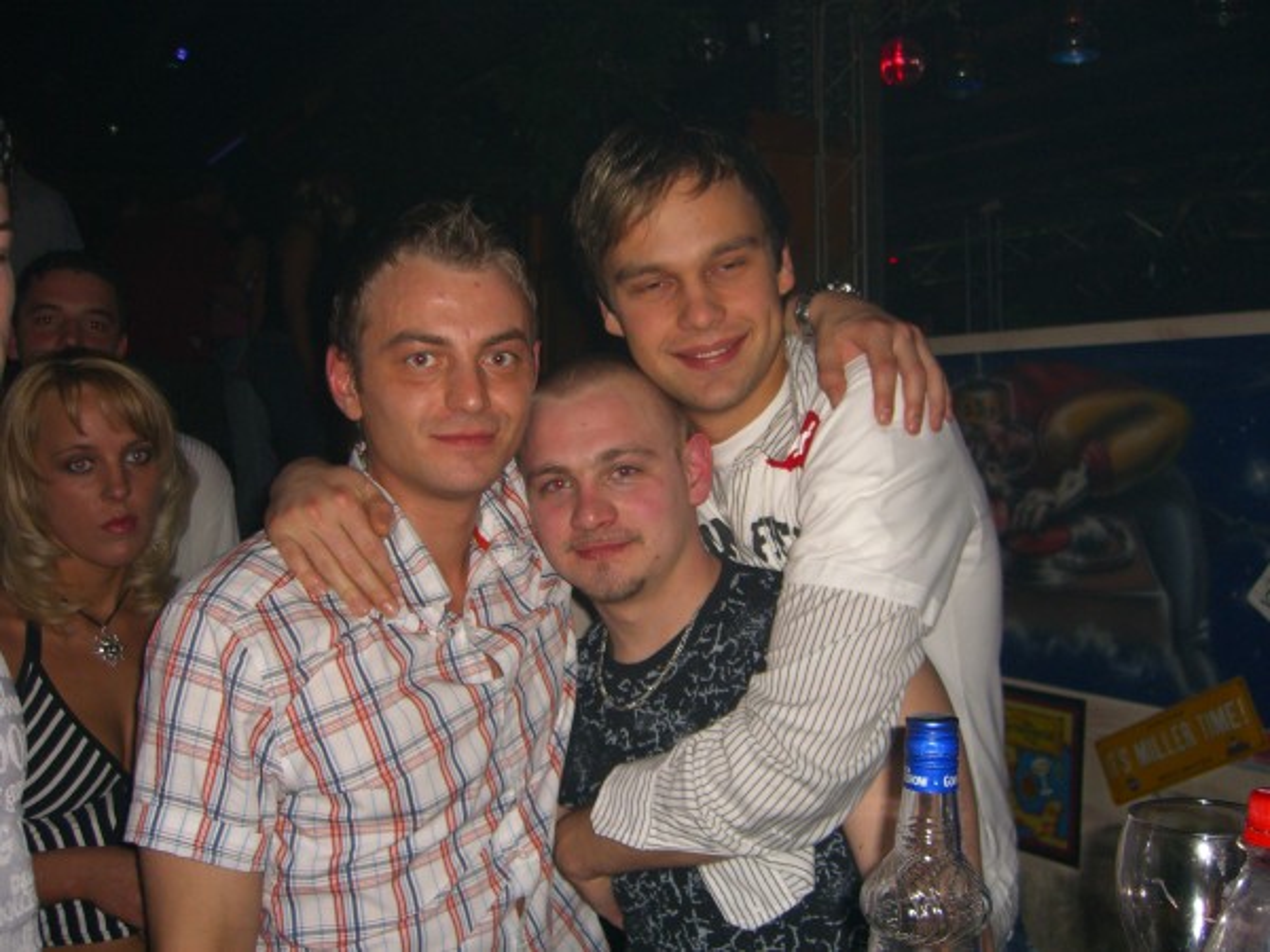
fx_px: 1394
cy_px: 476
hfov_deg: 49.0
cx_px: 635
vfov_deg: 37.7
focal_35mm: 38
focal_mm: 7.9
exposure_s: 1/60
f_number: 2.8
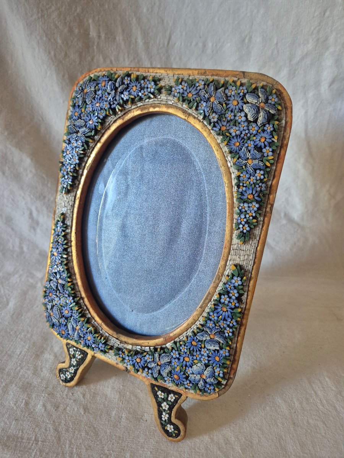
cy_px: 229
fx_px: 305
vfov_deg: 73.9
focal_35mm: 23
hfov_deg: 58.9
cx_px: 172
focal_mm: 5.4
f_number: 1.8
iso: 500
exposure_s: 1/100
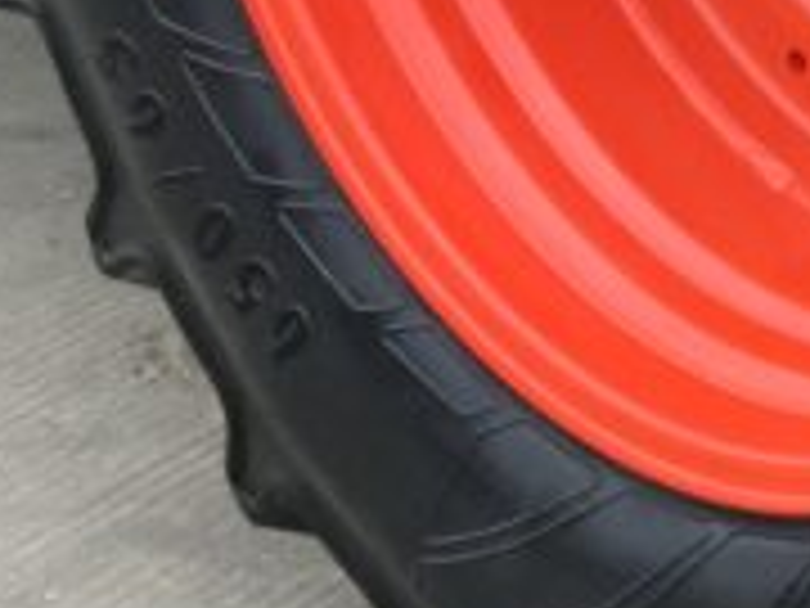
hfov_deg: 11.1
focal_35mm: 165
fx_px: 3861
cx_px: 1521
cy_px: -338
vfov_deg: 8.8
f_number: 1.8
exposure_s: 1/201
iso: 16
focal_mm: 3
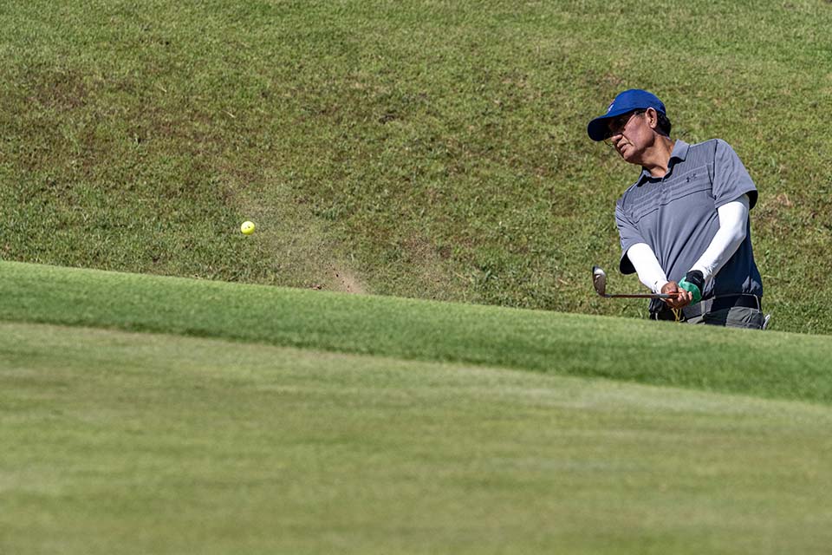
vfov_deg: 6.9
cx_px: 416
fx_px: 4622
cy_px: 278
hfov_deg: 10.3
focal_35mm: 200
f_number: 7.1
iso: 450
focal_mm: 200
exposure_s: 1/2000
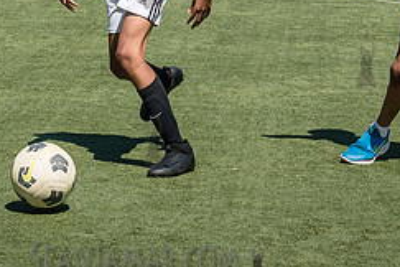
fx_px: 2189
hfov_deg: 10.4
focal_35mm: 197
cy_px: 1
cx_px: 151
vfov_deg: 6.9
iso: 200
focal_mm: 45
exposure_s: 1/1600
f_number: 4
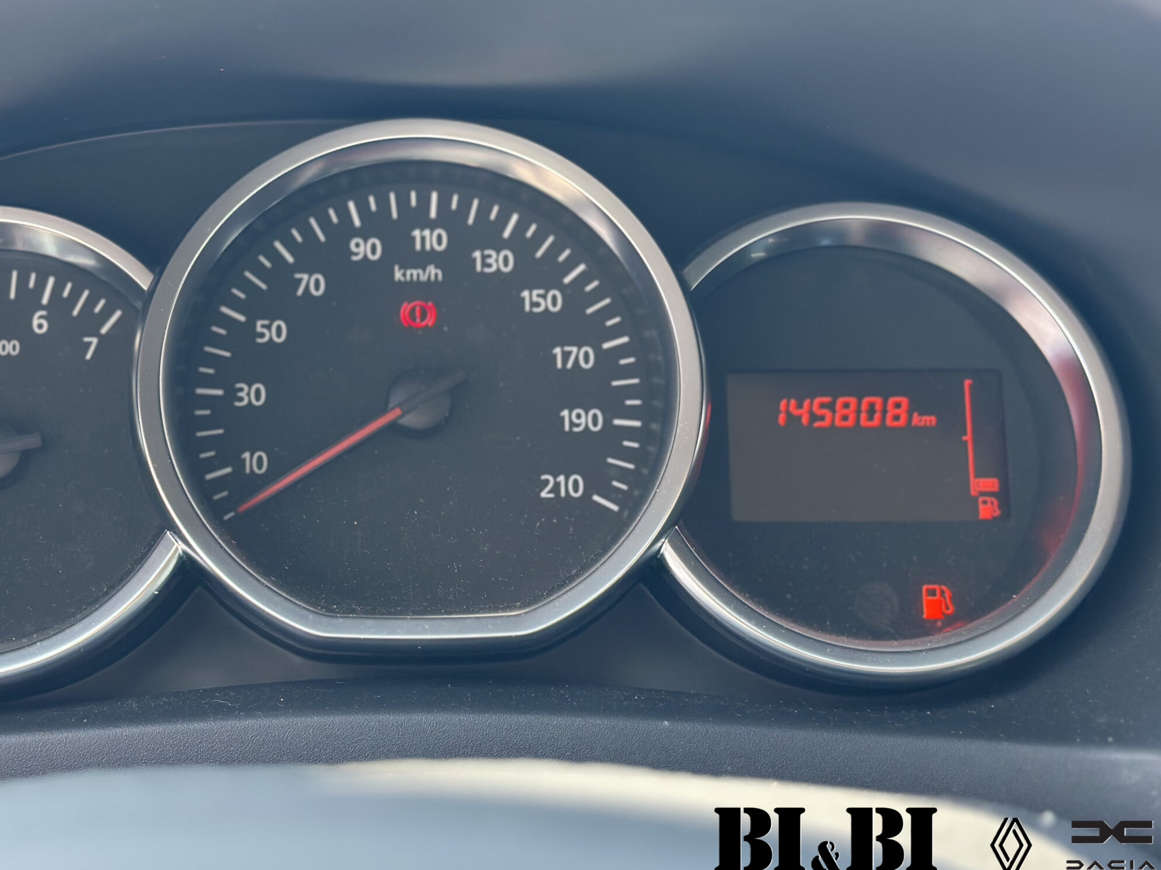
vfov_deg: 23.6
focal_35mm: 62
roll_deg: +0.1
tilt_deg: -17.9
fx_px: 2079
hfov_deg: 31.1
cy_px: 368
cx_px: 435
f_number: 1.78
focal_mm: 6.86
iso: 125
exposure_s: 1/139
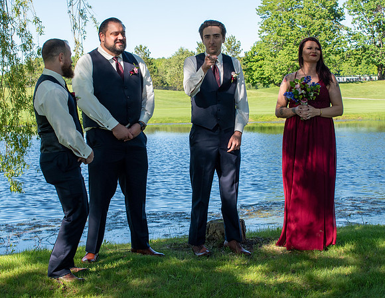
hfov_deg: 26.7
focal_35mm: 72
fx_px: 810
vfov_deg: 20.8
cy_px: 150
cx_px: 187
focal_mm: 38
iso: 200
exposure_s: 1/250
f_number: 8
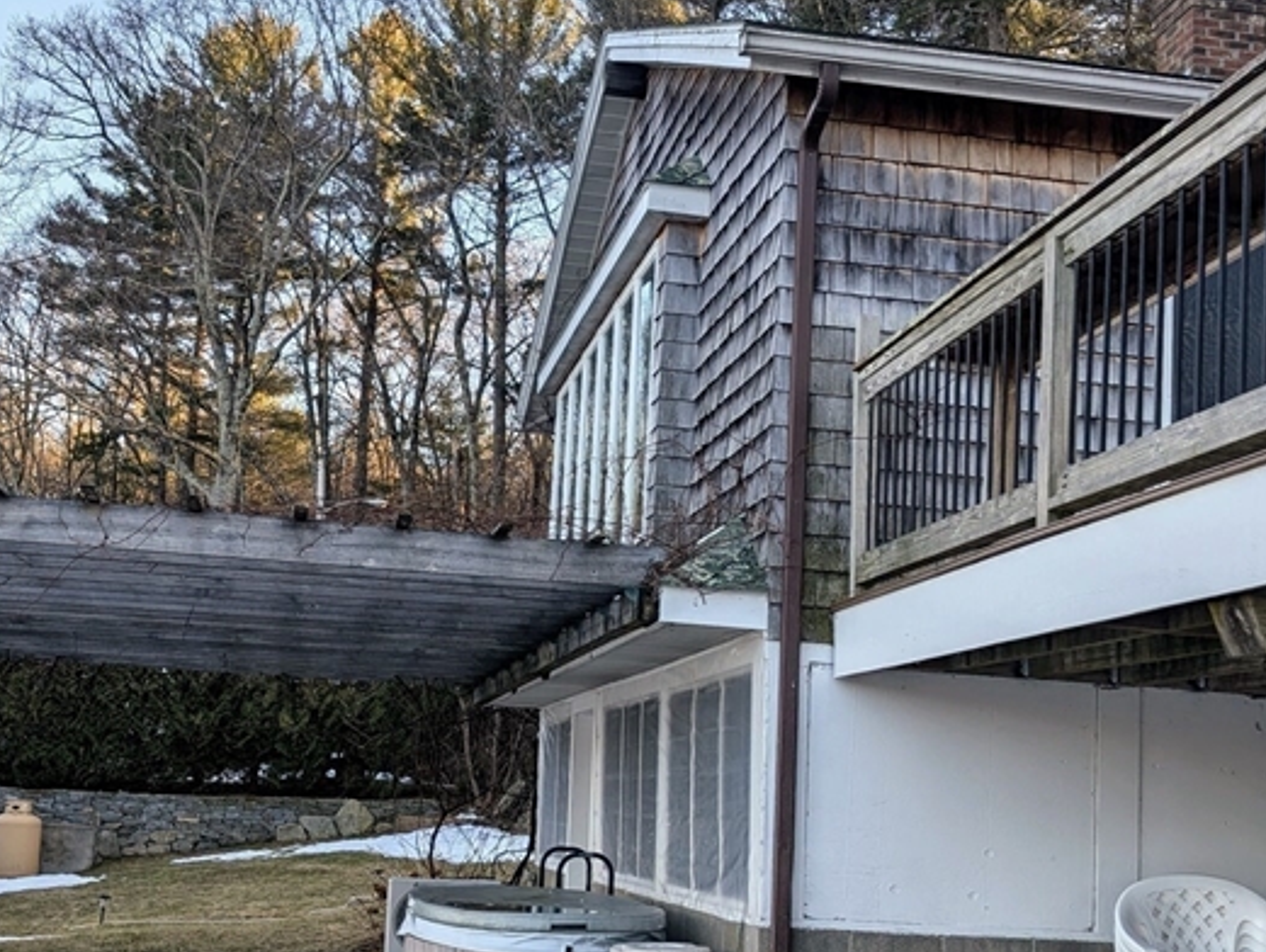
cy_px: 595
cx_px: 605
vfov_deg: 30.8
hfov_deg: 40.4
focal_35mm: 47
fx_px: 1721
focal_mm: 6.9
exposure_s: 1/287
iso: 24
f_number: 1.68
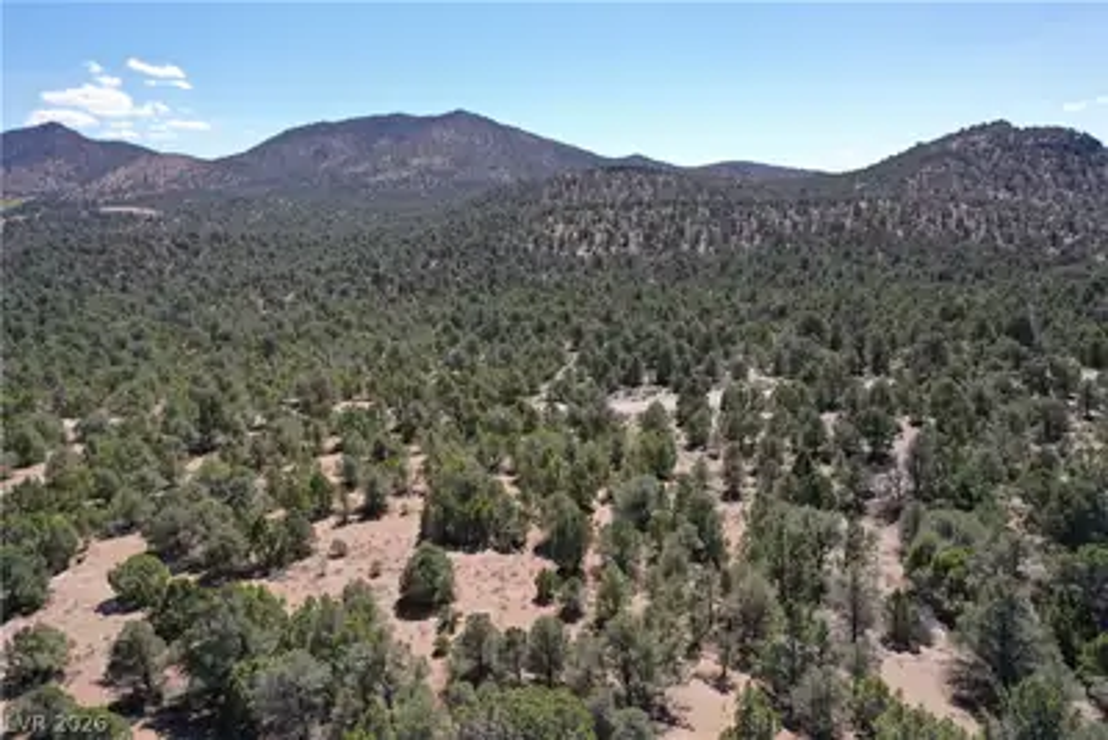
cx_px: 554
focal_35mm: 28
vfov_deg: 46.4
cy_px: 370
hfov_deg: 65.5
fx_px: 862
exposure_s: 1/320
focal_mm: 10.26
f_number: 2.8
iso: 100
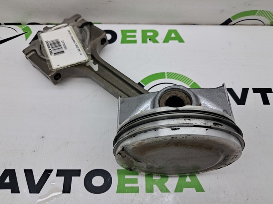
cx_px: 136
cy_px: 102
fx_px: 213
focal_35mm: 27
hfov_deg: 65.4
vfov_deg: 51.3
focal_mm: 4
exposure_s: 1/100
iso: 50
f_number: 1.8
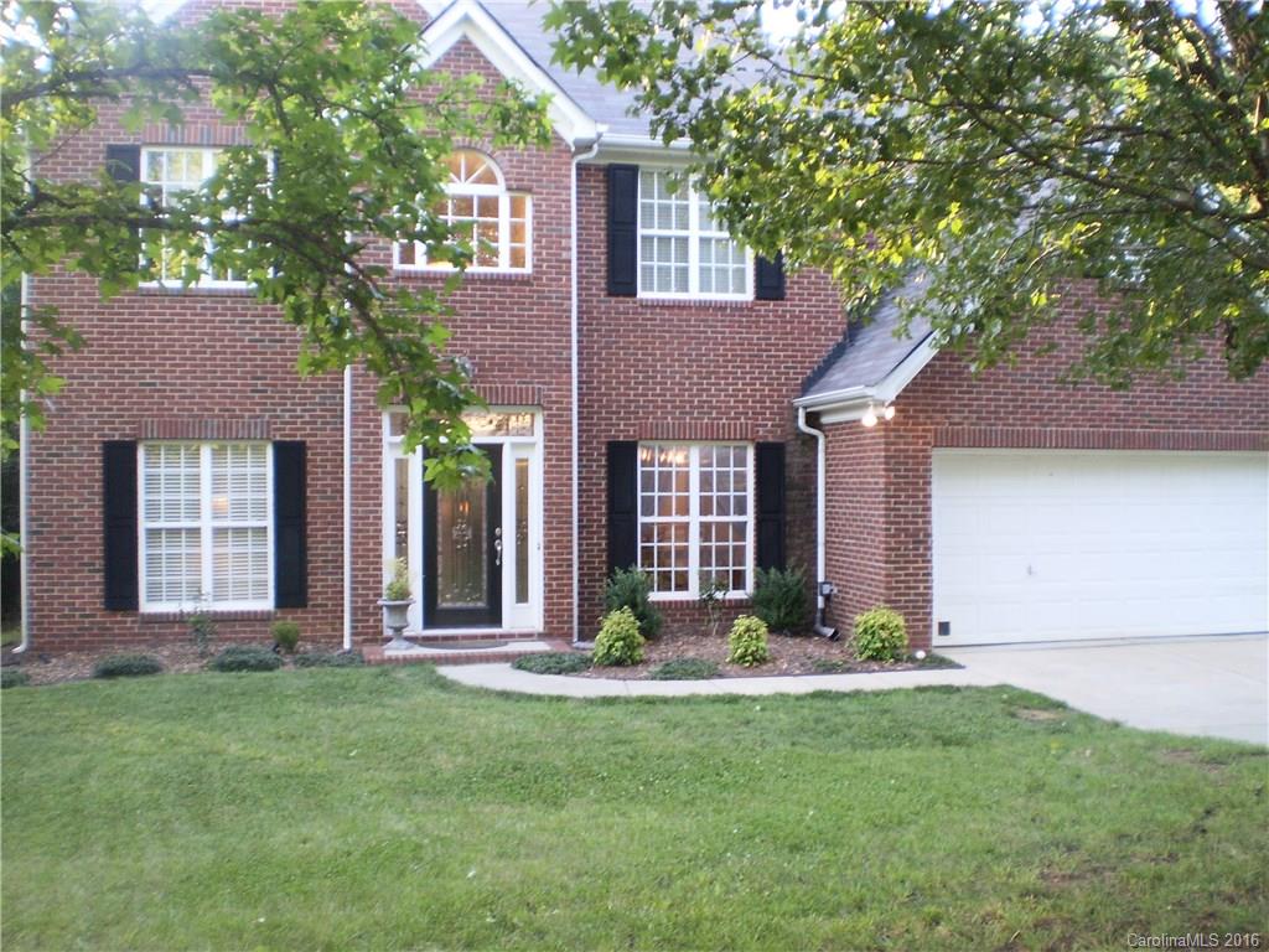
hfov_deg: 51.4
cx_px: 634
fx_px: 1320
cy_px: 476
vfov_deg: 39.7
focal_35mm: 36
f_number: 3.1
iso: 125
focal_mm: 6.3
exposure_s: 1/30
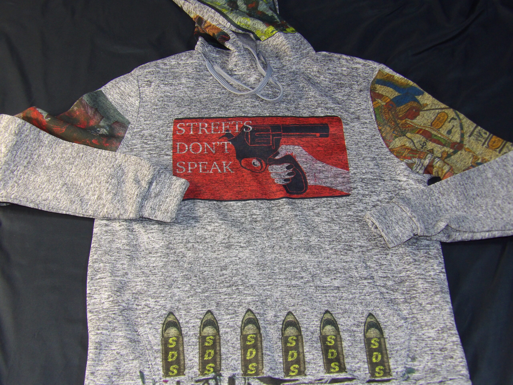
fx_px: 682
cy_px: 192
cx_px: 256
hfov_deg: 41.2
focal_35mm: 46
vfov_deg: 31.5
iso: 200
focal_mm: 8.2
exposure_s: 1/60
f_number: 3.3
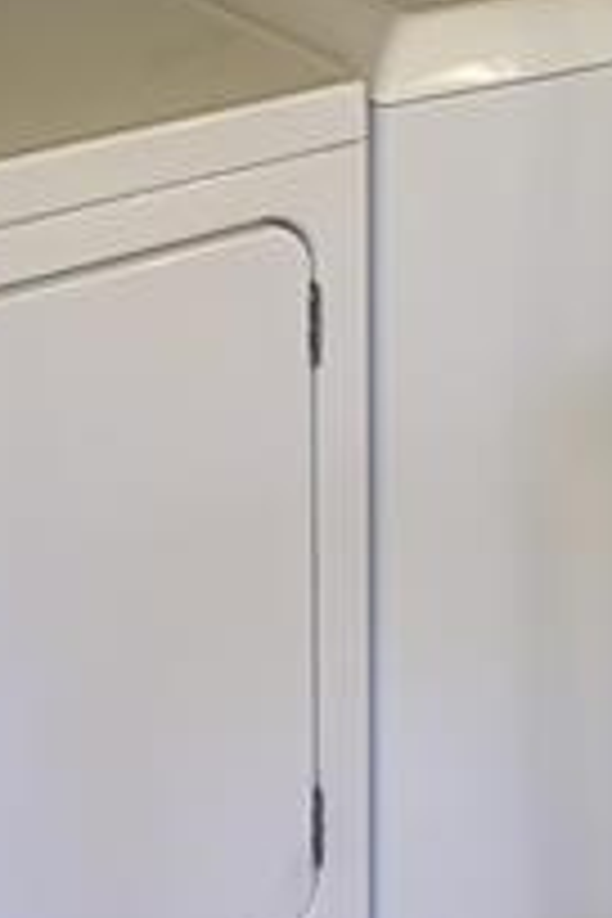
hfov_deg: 13.4
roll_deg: +0.1
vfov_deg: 19.2
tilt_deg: -14.0
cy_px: -94
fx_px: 2601
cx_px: 225
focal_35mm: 102
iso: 200
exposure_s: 1/60
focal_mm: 4.25
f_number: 1.8
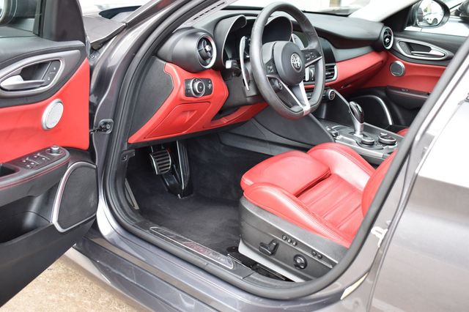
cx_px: 234
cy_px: 156
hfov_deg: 45.0
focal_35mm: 44
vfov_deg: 30.8
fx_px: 566
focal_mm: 29
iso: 400
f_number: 4.5
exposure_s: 1/80
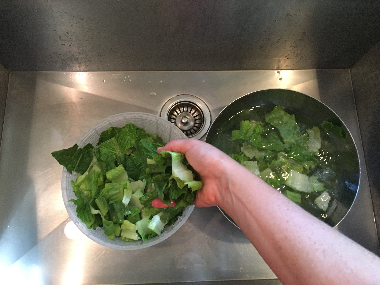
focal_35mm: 29
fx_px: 318
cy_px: 142
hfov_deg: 61.7
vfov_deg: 48.2
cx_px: 190
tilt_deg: -75.2
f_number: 2.2
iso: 160
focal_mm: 4.15
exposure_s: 1/30
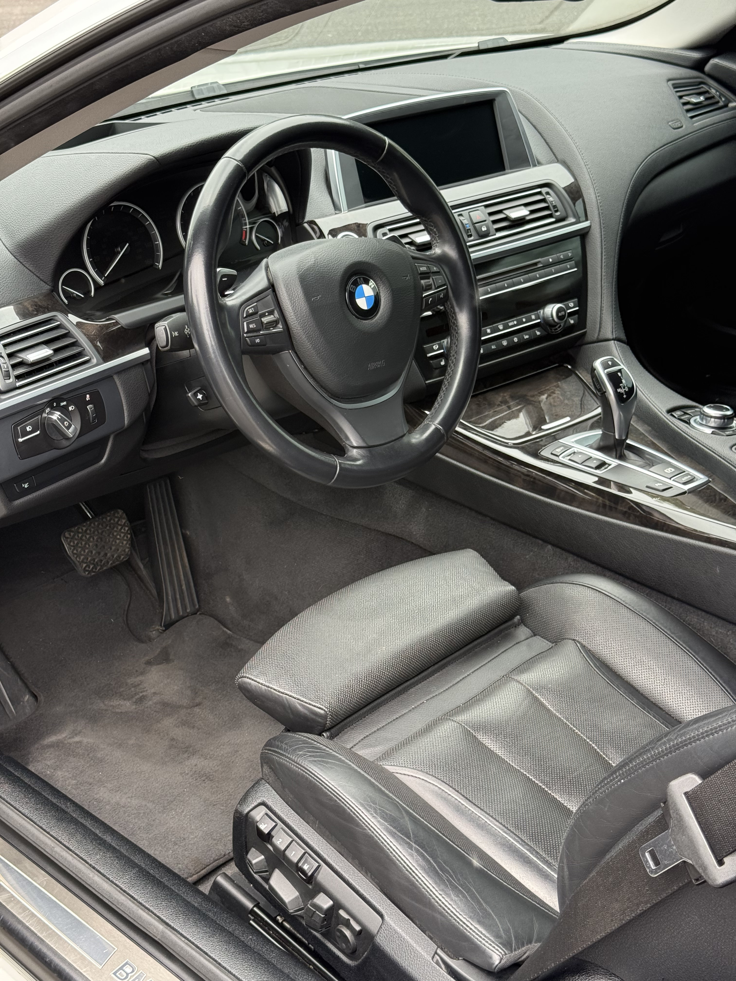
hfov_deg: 30.3
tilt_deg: -26.7
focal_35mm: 48
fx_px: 1361
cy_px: 490
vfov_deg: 39.7
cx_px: 368
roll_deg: +1.6
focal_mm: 6.76
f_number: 1.78
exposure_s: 1/260
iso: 80
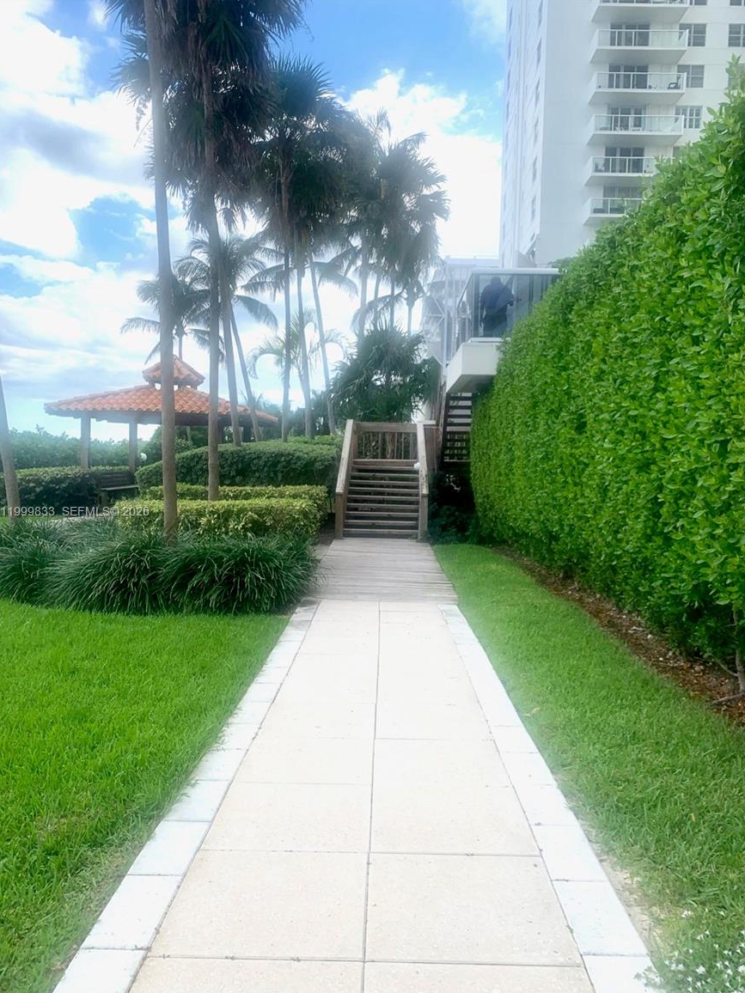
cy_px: 513
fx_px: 775
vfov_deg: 65.3
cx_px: 377
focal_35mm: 27
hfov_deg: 51.4
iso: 25
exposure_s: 1/732
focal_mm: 4.25
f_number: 1.8
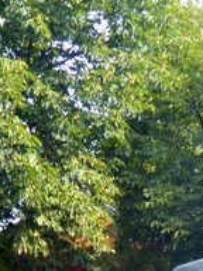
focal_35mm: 255
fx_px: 1994
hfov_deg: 5.8
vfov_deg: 7.6
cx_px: 301
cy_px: 462
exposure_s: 1/400
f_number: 4
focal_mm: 12.6
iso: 360
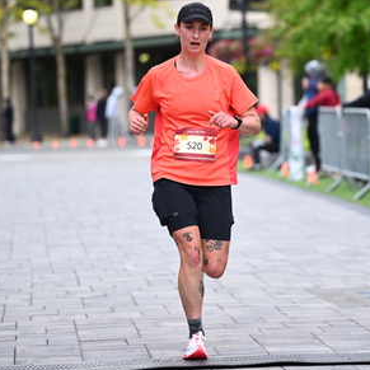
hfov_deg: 9.5
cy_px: 125
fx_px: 2237
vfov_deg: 9.4
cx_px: 228
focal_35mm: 185
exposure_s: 1/1600
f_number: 2.8
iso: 1000
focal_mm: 115
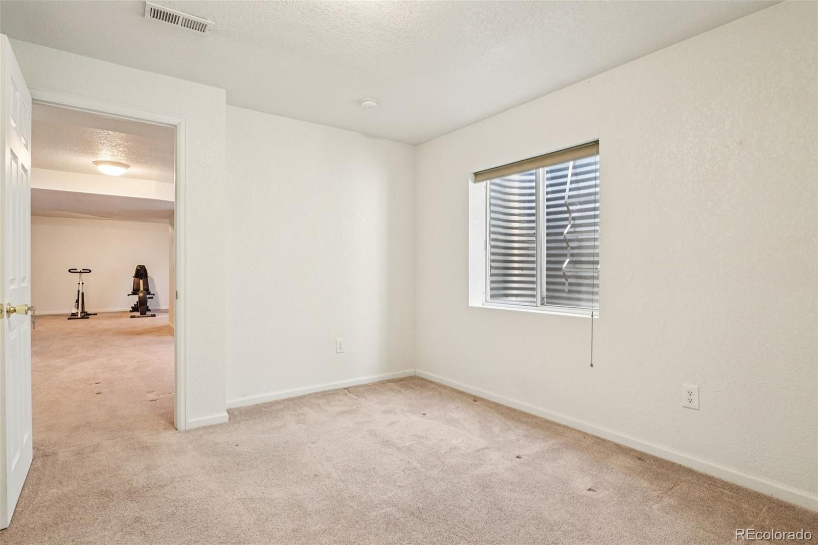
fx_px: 375
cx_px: 409
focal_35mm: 16
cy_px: 272
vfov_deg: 72.0
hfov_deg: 95.0
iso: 640
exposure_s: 1/30
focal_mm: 11
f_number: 8
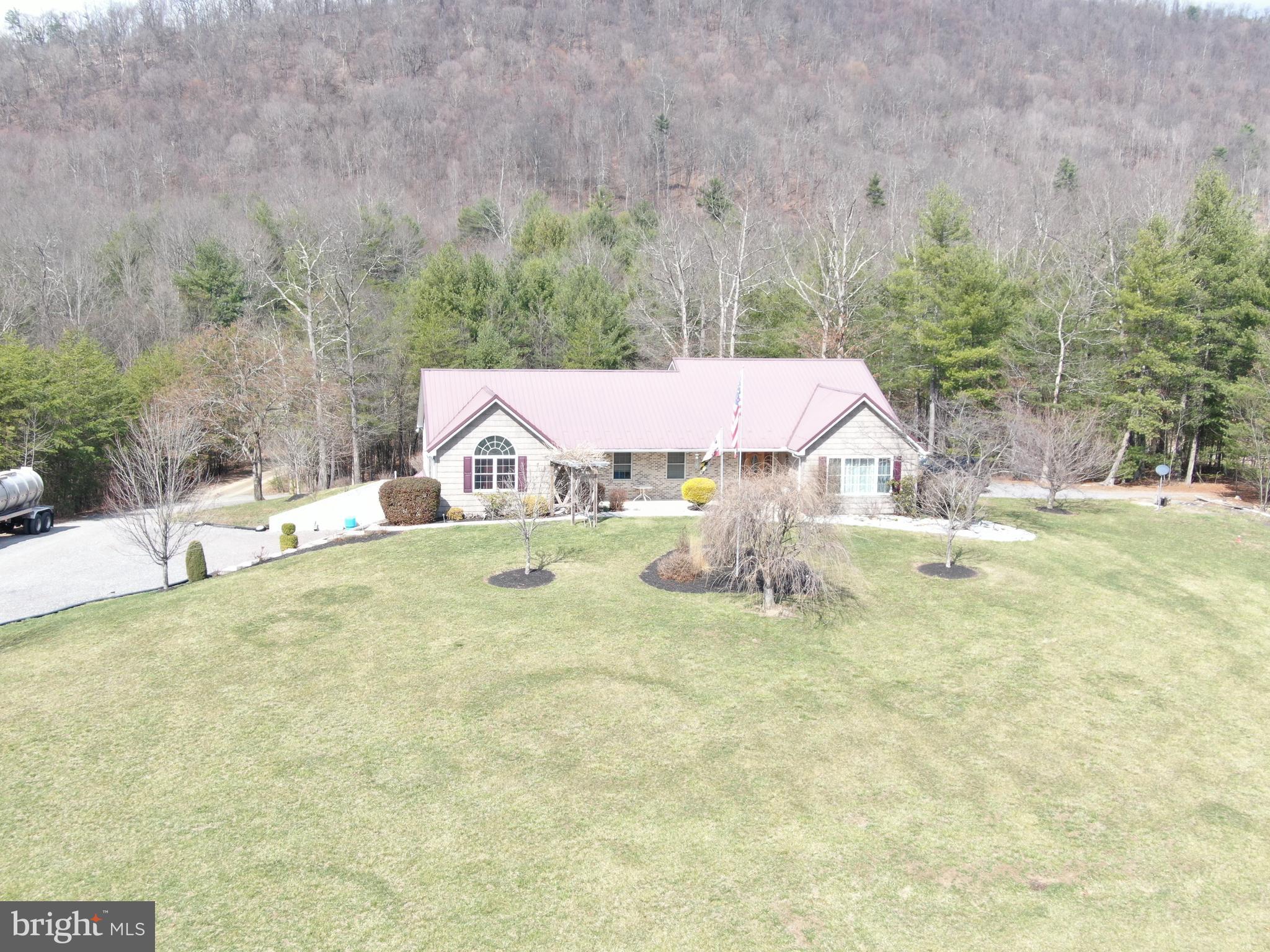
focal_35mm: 39
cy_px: 476
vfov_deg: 36.8
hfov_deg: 47.9
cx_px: 635
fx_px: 1431
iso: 100
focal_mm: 6.77
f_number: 3.4
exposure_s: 1/320
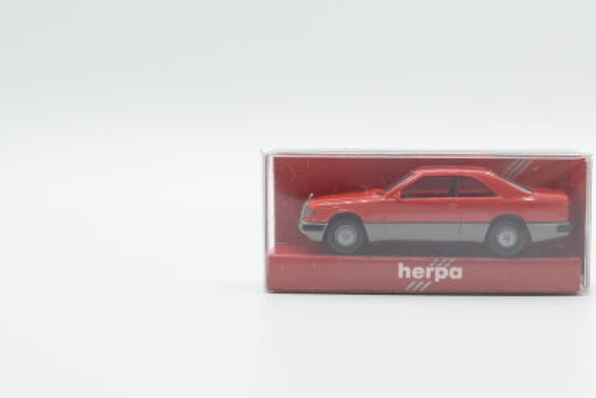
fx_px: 1270
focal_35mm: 77
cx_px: 431
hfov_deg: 26.1
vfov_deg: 17.8
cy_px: 207
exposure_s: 1/160
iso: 400
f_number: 8
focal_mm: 35
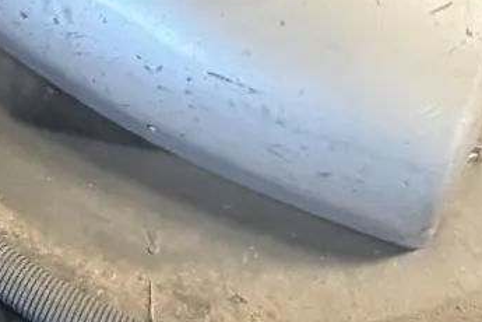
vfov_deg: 15.1
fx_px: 1084
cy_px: -216
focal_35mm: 81
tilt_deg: -50.5
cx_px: 108
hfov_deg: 24.7
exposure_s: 1/78
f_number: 2.2
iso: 320
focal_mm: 2.22
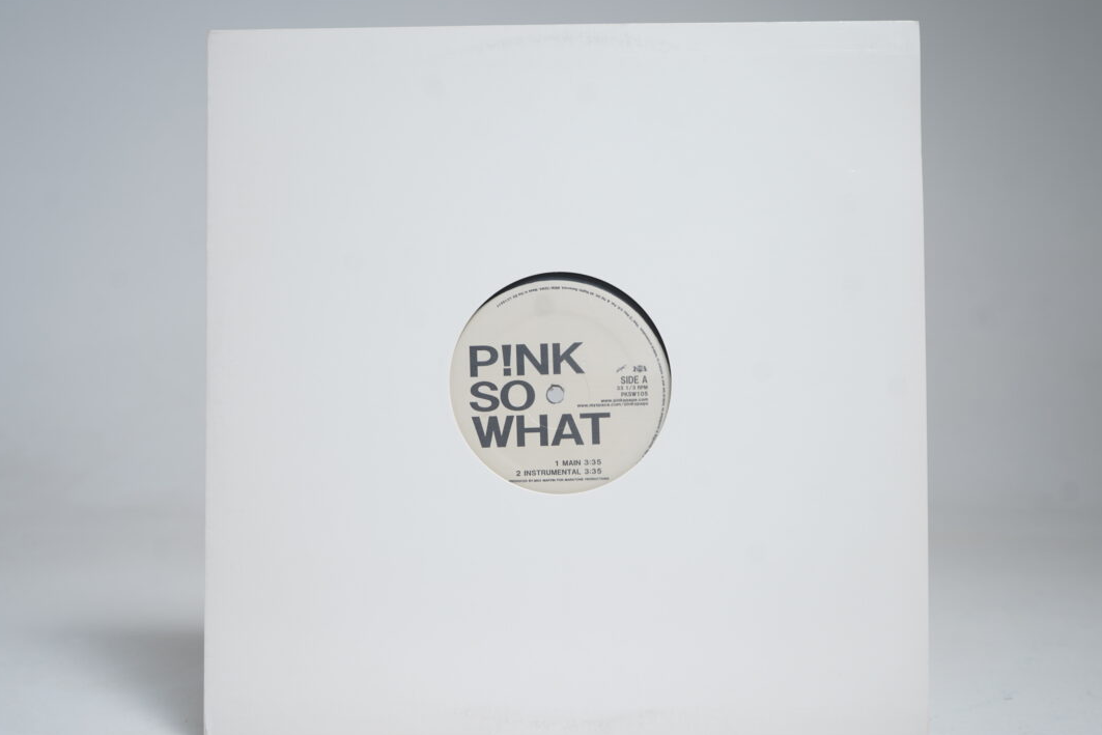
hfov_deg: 54.4
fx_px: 1071
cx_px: 562
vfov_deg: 37.9
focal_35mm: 35
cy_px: 383
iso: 64
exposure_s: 1/5
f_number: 5
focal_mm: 31
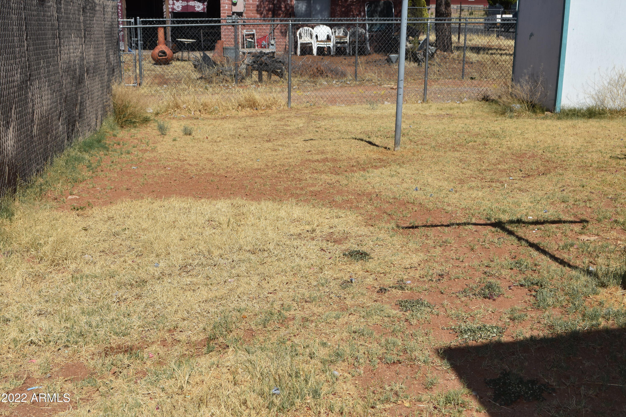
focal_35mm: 45
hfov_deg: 43.6
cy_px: 208
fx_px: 782
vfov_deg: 29.9
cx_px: 313
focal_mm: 30
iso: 100
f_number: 13
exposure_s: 1/250
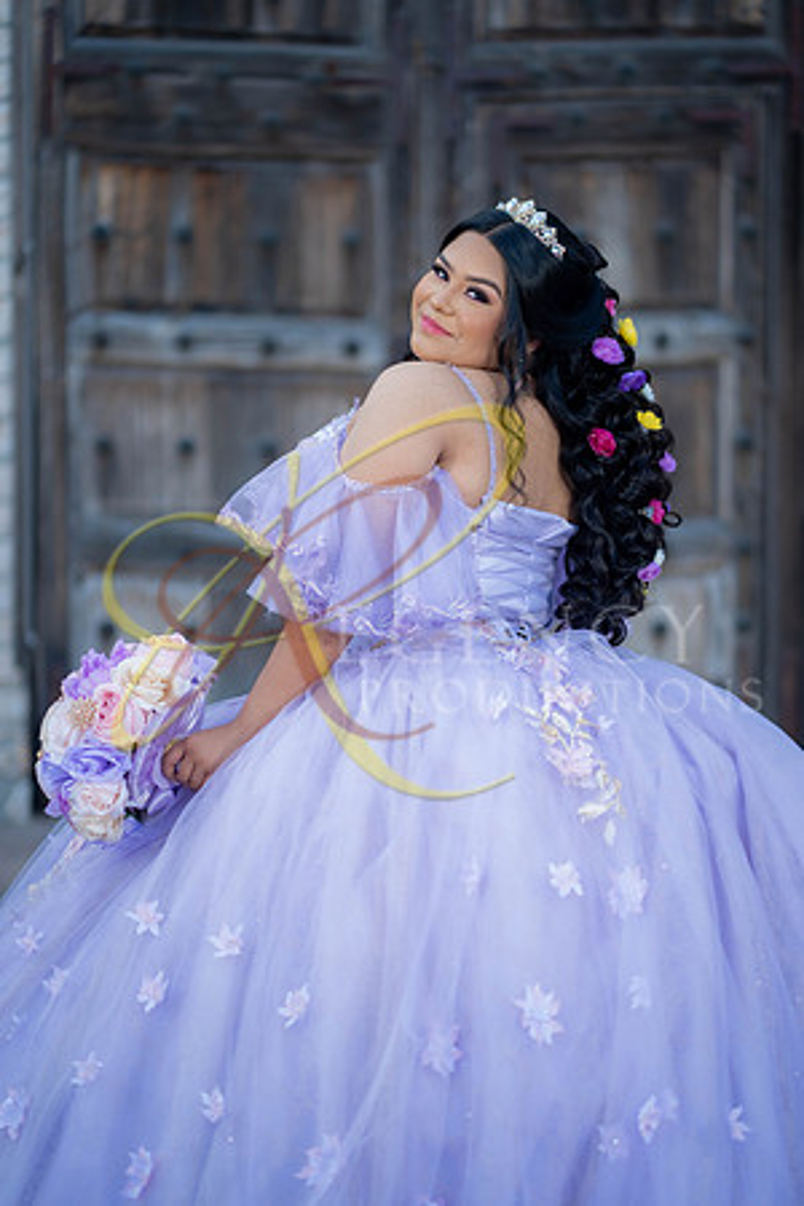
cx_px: 402
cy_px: 603
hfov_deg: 16.1
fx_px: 2847
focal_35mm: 85
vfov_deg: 23.9
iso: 125
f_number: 1.8
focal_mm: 85
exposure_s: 1/1250
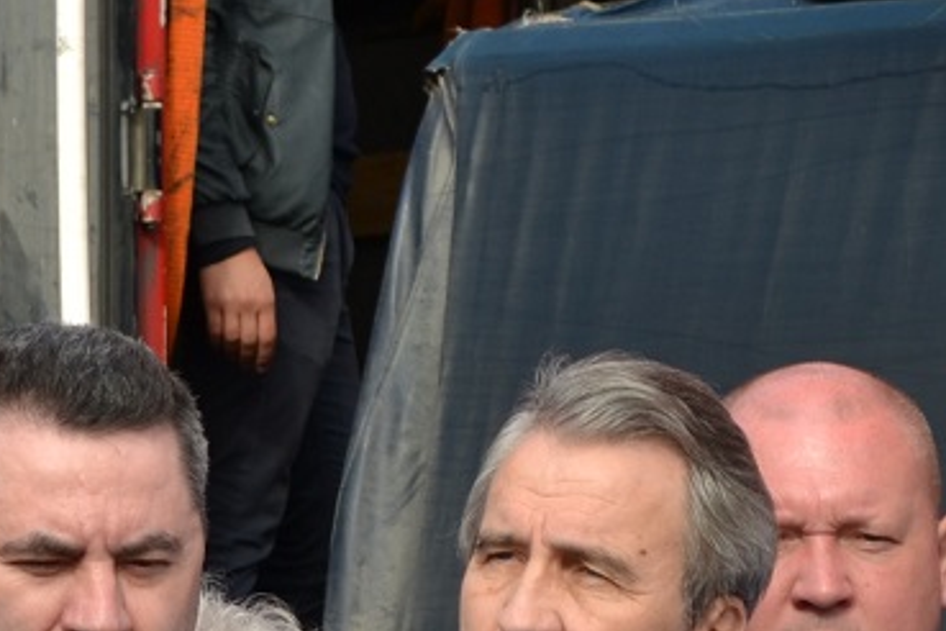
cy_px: 808
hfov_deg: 6.7
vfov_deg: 4.4
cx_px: 96
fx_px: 8116
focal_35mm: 309
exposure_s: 1/250
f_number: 5.6
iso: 100
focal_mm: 55
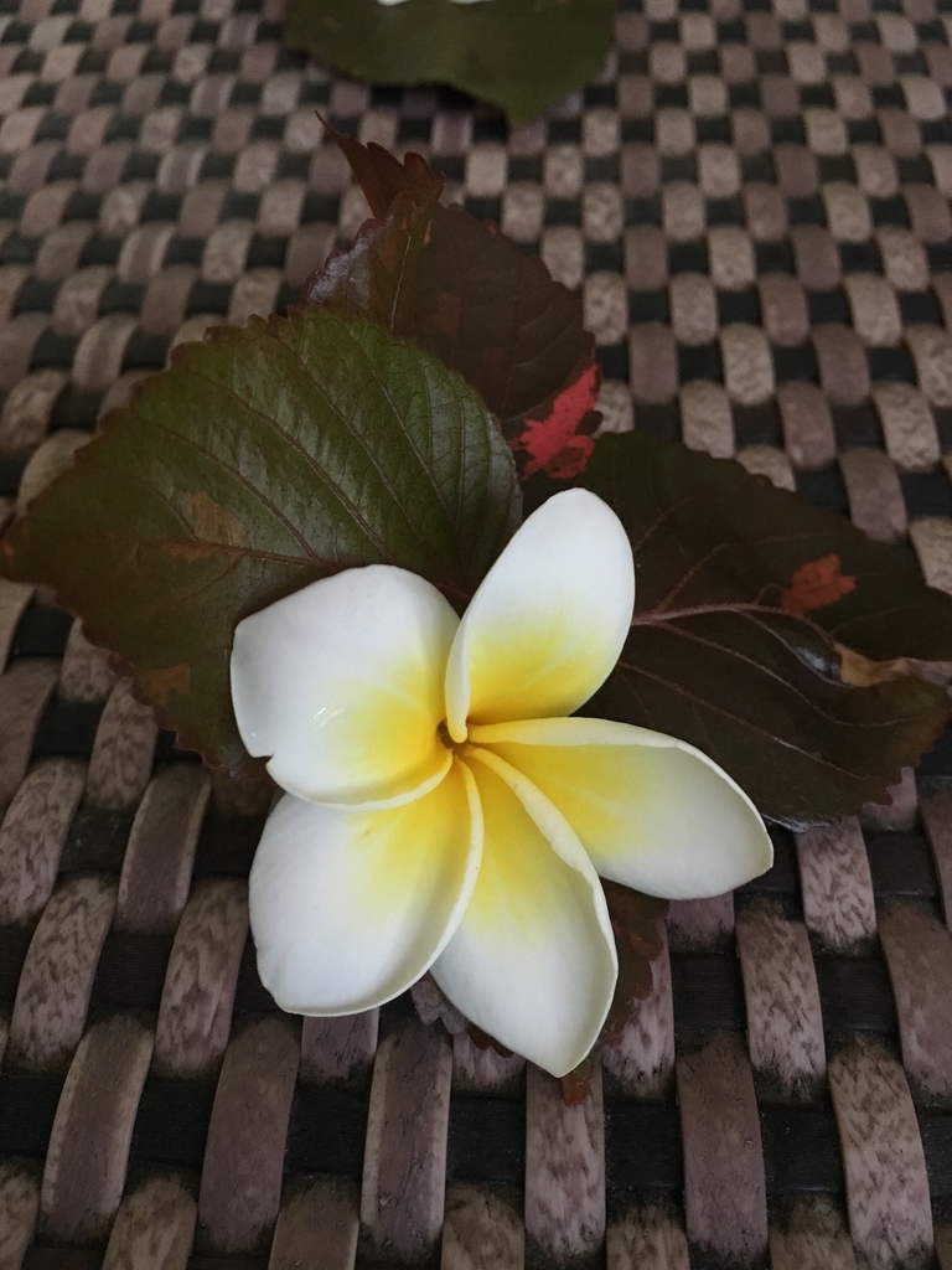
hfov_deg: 48.2
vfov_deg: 61.7
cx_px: 476
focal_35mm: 29
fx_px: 1063
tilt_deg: -48.9
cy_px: 635
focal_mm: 4.15
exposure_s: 1/15
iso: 200
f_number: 2.2
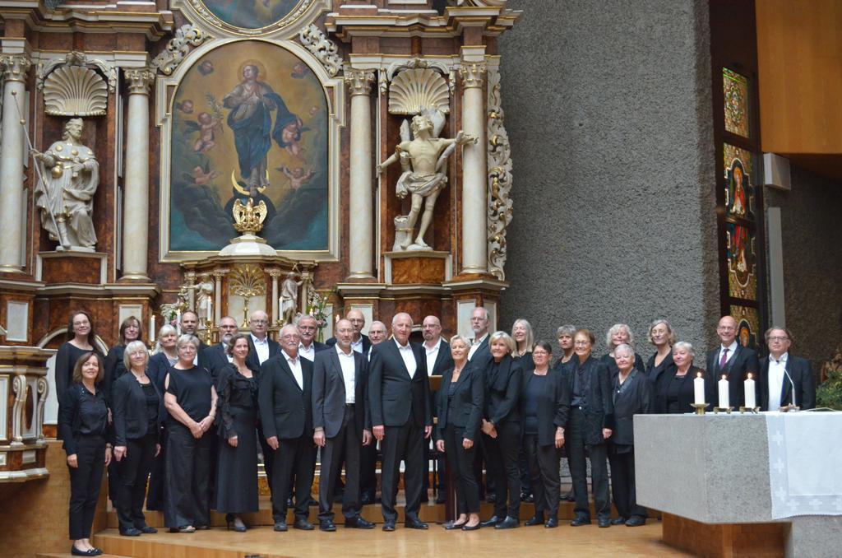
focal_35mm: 51
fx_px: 1190
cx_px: 421
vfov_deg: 26.4
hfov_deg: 39.0
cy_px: 279
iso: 3200
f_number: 5
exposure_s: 1/160
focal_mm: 34
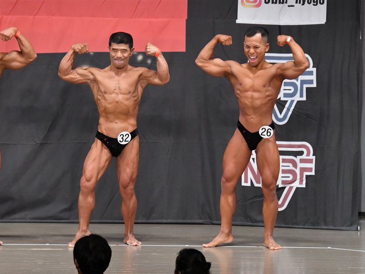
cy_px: 137
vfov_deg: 6.1
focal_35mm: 245
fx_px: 2583
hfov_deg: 8.1
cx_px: 166
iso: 6400
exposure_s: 1/400
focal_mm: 150
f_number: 5.6
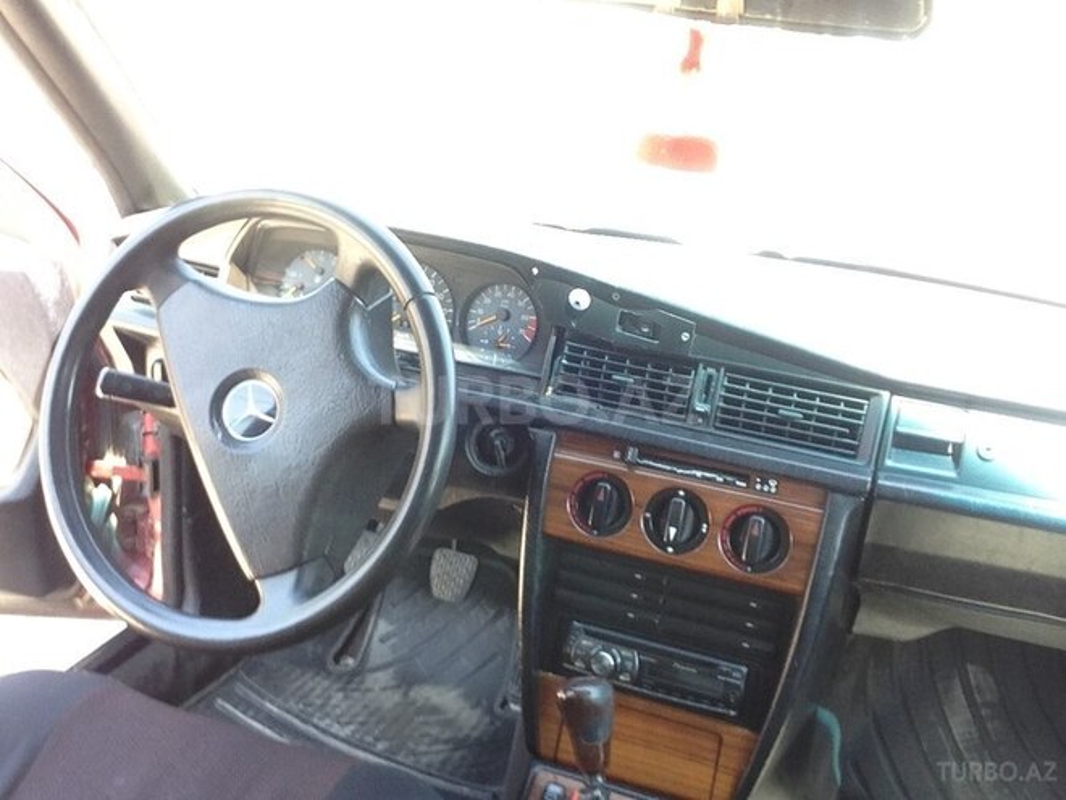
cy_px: 400
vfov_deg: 40.7
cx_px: 533
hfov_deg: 52.6
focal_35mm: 35
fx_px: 1078
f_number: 2.4
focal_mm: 2.18
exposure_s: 1/30
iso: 32
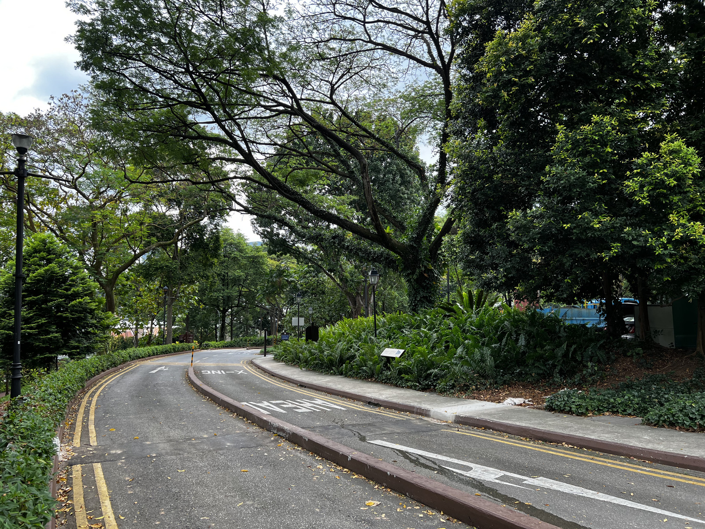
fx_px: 530
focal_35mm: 26
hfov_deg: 67.3
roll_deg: -0.3
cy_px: 264
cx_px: 352
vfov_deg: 53.1
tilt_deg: +4.8
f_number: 1.5
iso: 50
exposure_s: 1/424
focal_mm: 5.7
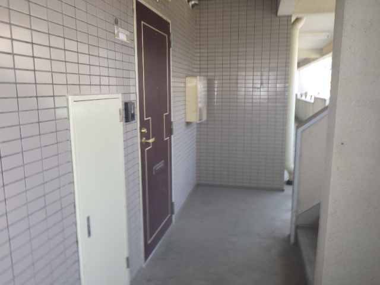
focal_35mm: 28
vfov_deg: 49.7
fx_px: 307
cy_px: 142
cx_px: 190
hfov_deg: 63.4
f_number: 3.5
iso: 125
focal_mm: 5
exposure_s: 1/45
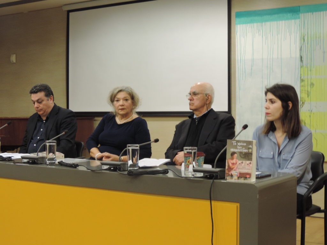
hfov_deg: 34.9
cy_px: 122
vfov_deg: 26.6
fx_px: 520
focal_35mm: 55
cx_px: 164
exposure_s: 1/20
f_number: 3.7
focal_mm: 9.8
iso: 400
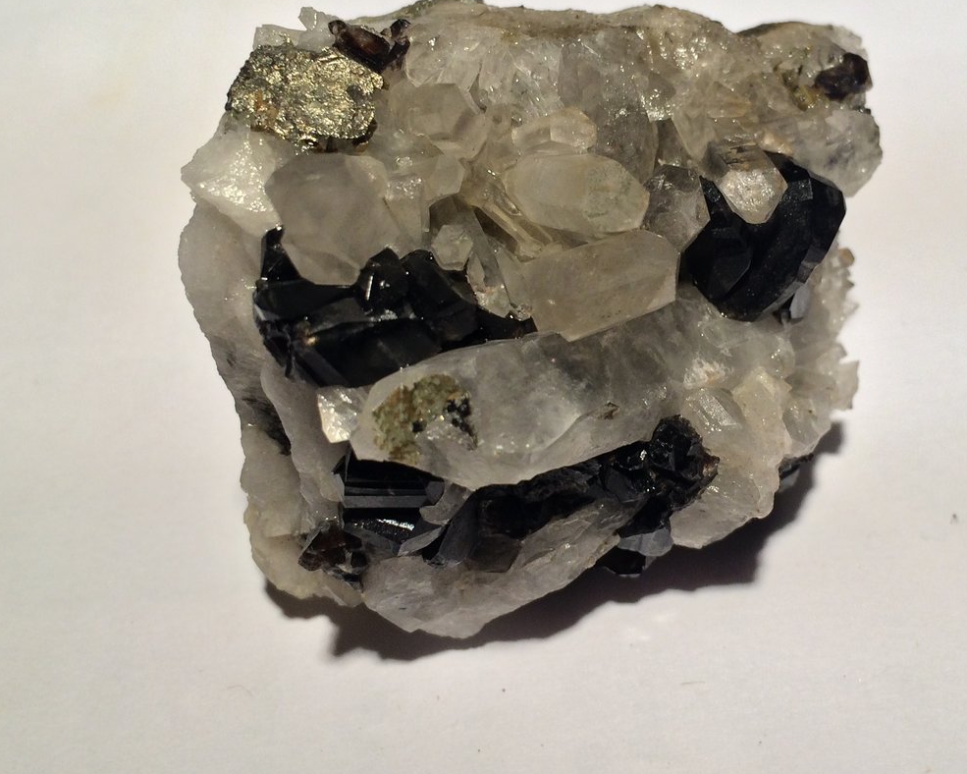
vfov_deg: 32.7
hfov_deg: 40.1
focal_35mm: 46
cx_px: 588
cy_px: 313
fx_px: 1316
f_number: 2.2
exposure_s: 1/120
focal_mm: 4.15
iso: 40
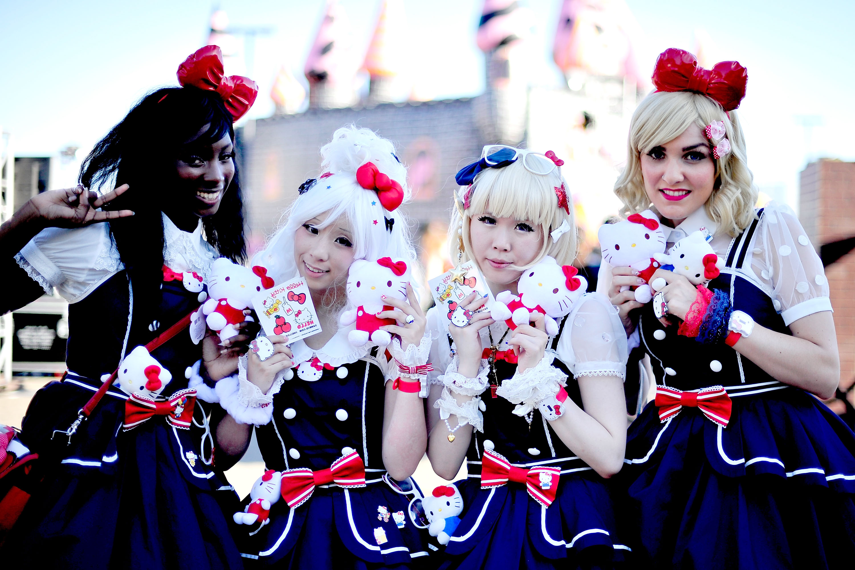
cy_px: 285
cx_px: 428
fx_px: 1187
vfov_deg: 27.0
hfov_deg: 39.6
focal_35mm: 50
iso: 320
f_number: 1.4
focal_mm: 50
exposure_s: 1/4000
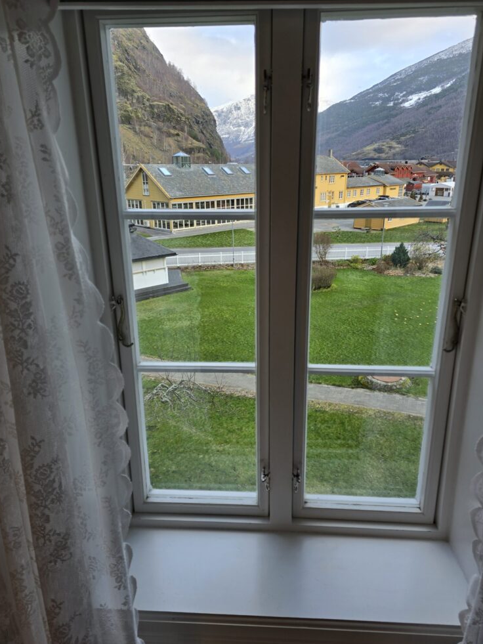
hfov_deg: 56.8
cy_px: 316
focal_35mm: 24
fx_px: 446
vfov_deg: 71.6
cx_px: 236
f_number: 1.7
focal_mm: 6.3
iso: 20
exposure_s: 1/100
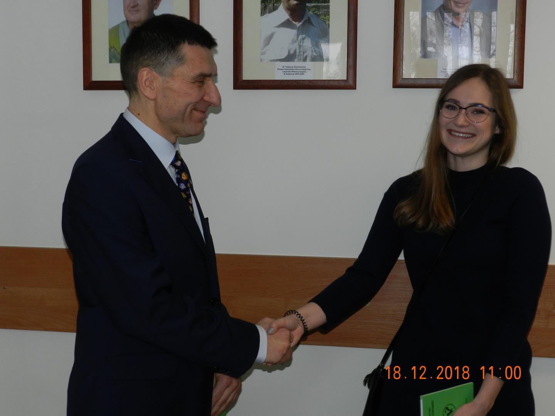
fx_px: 850
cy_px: 208
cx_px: 278
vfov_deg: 27.5
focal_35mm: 53
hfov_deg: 36.2
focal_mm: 9.4
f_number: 4.4
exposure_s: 1/30
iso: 200
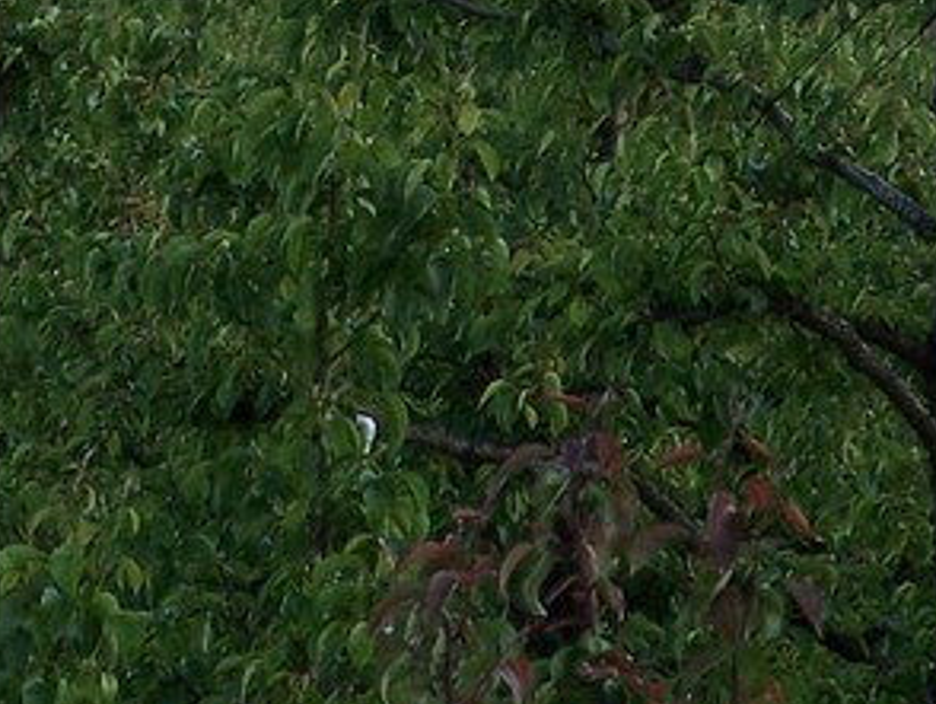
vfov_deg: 2.2
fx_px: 17915
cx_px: 325
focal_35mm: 662
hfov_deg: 3.0
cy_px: -285
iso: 80
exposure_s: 1/180
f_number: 3.2
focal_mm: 31.3
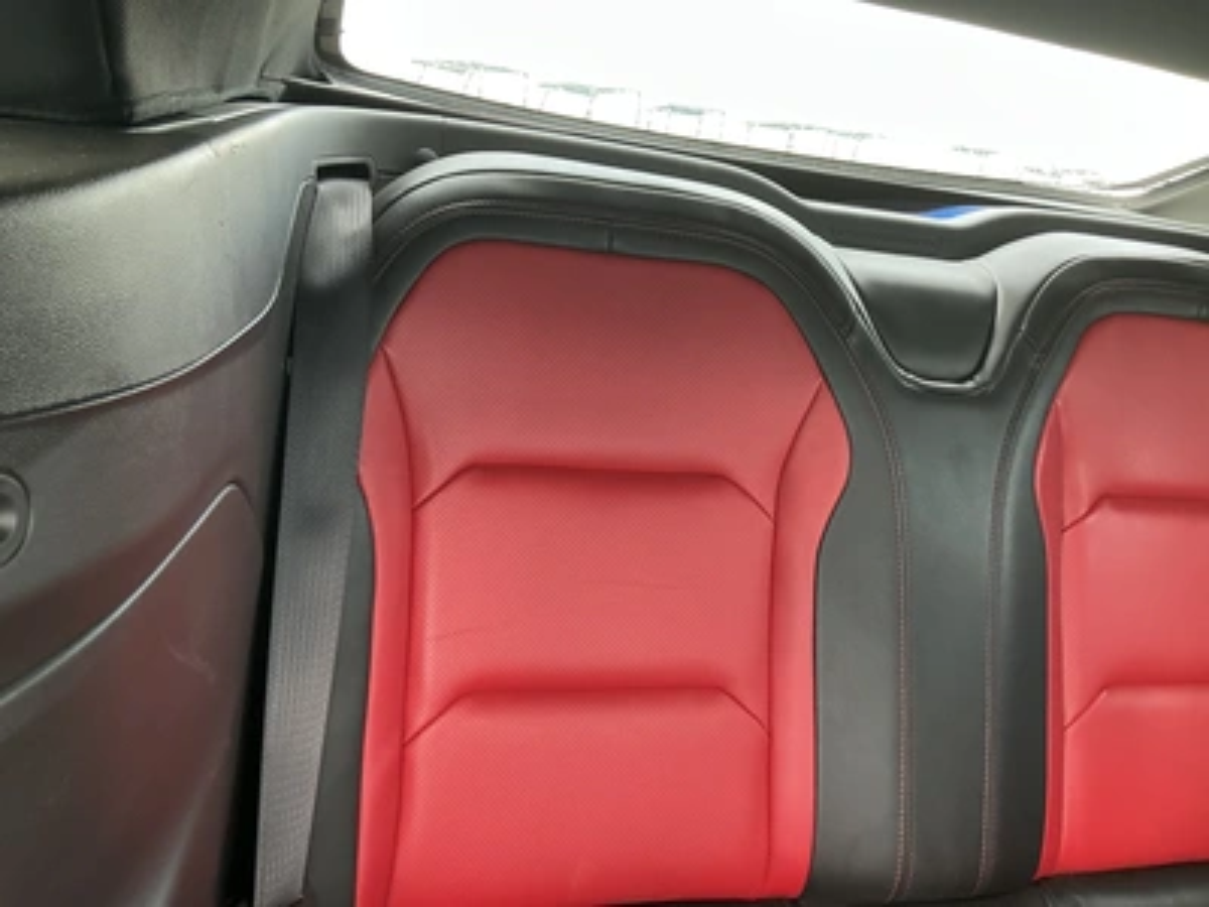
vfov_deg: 49.7
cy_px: 454
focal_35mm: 28
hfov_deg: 63.4
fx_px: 978
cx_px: 604
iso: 64
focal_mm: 3
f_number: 1.8
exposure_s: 1/72
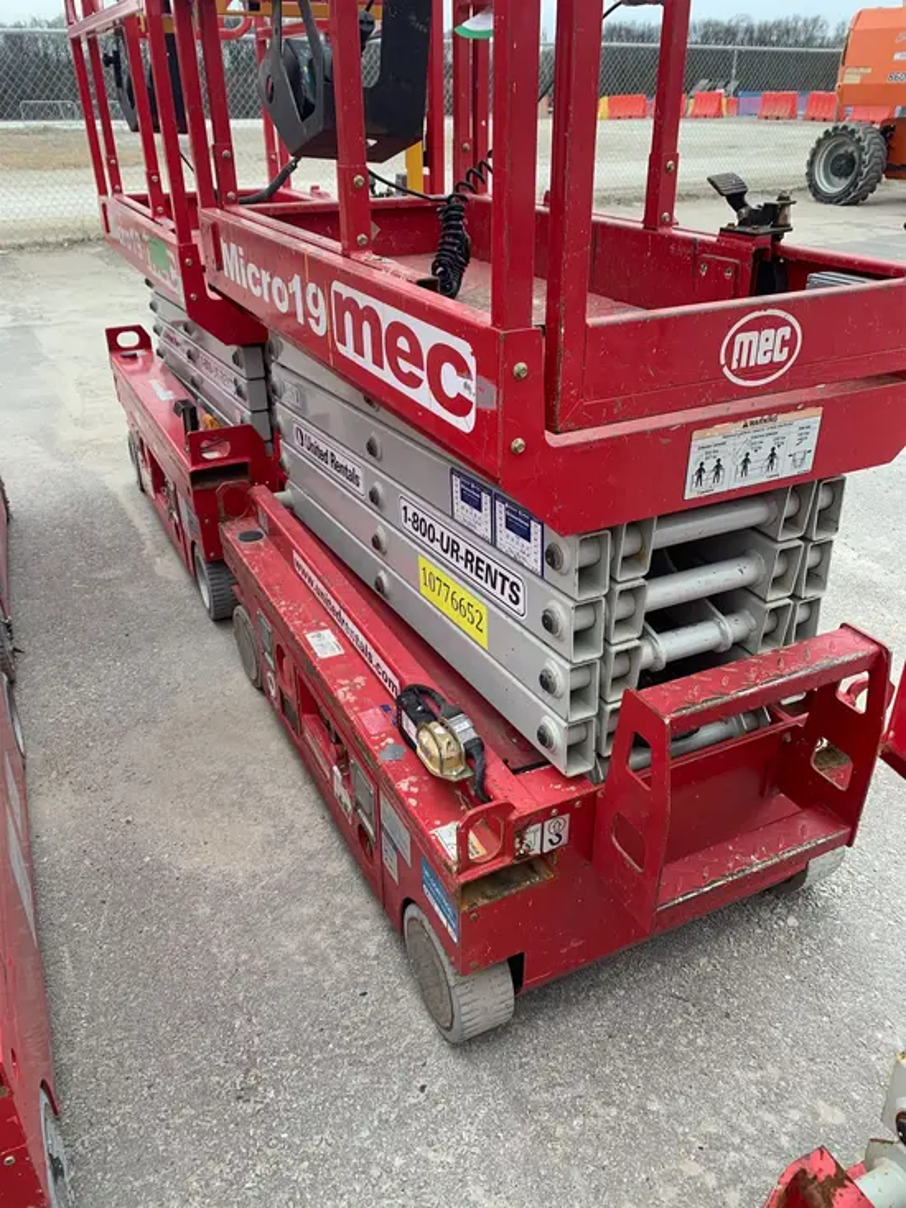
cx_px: 453
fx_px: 907
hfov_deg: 53.1
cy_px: 604
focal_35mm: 26
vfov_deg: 67.3
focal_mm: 4.25
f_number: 1.8
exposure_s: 1/121
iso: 25
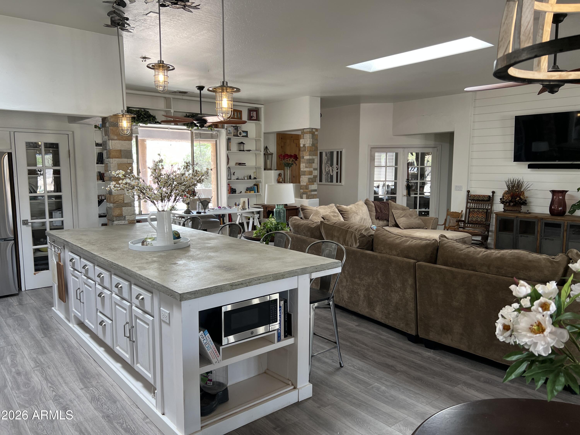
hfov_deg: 67.3
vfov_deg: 53.1
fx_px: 436
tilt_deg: -6.1
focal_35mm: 26
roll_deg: +0.6
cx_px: 290
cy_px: 218
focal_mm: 5.7
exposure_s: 1/120
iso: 64
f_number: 1.5
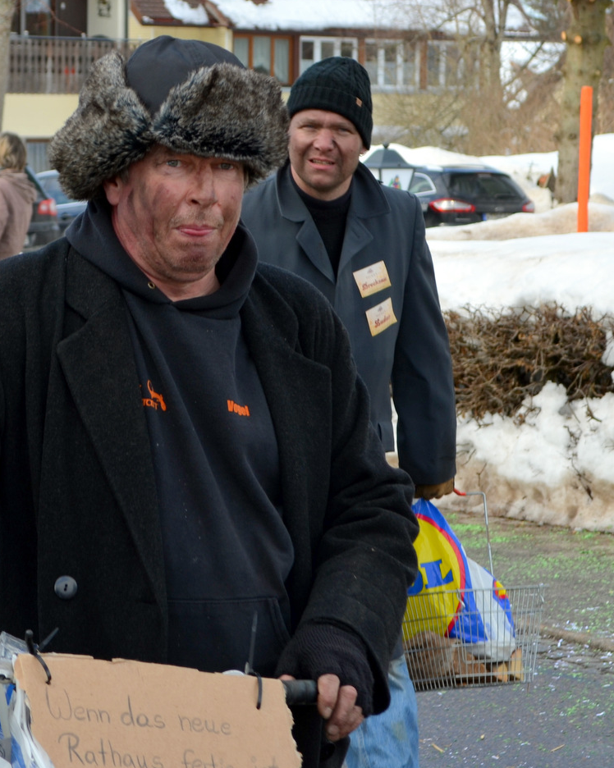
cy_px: 389
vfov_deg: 18.1
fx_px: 2409
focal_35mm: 106
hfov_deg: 14.4
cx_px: 115
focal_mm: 44
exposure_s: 1/200
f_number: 7.1
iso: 100
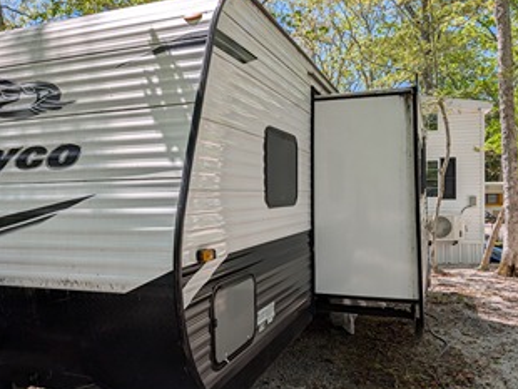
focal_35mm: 31
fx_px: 464
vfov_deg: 45.5
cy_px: 205
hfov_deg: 58.3
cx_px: 247
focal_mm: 6.9
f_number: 1.68
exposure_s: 1/962
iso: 21
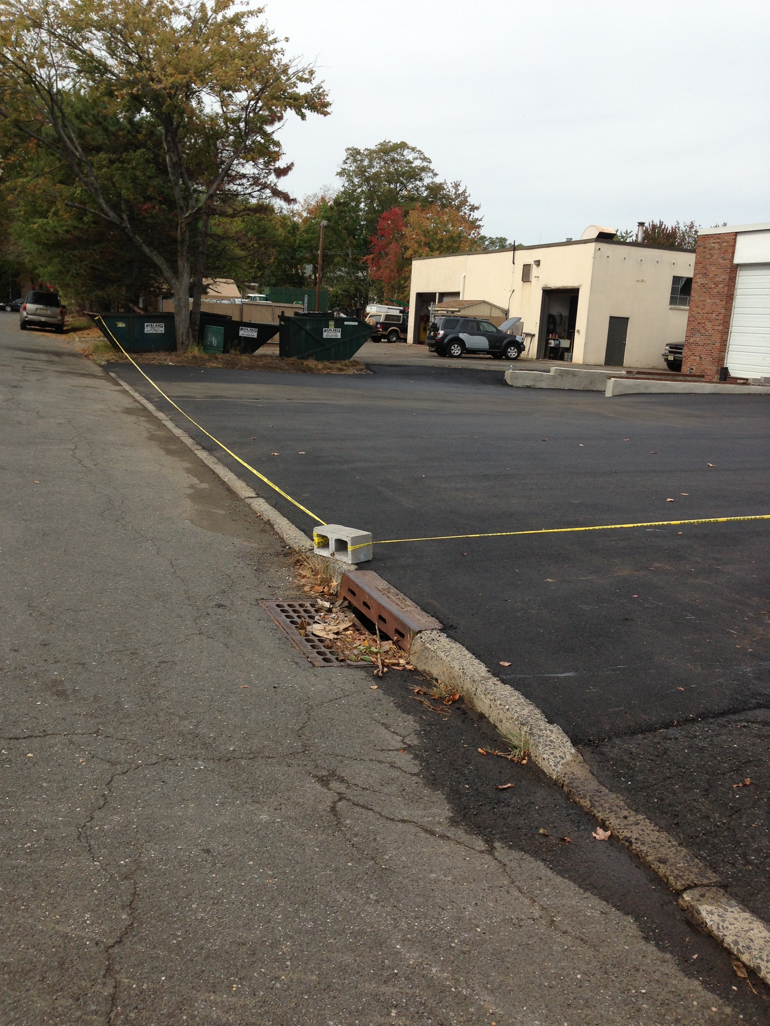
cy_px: 513
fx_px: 979
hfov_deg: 42.9
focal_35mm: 33
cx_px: 385
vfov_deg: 55.4
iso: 50
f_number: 2.4
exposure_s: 1/1323
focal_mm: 4.13
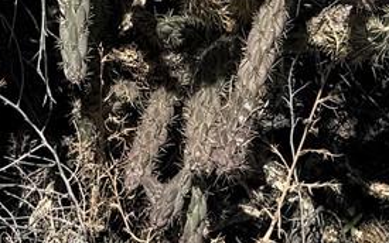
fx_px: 1569
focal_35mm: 148
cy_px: -333
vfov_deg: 8.2
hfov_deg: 14.1
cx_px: 249
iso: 80
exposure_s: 1/4950
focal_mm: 6.76
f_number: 1.78
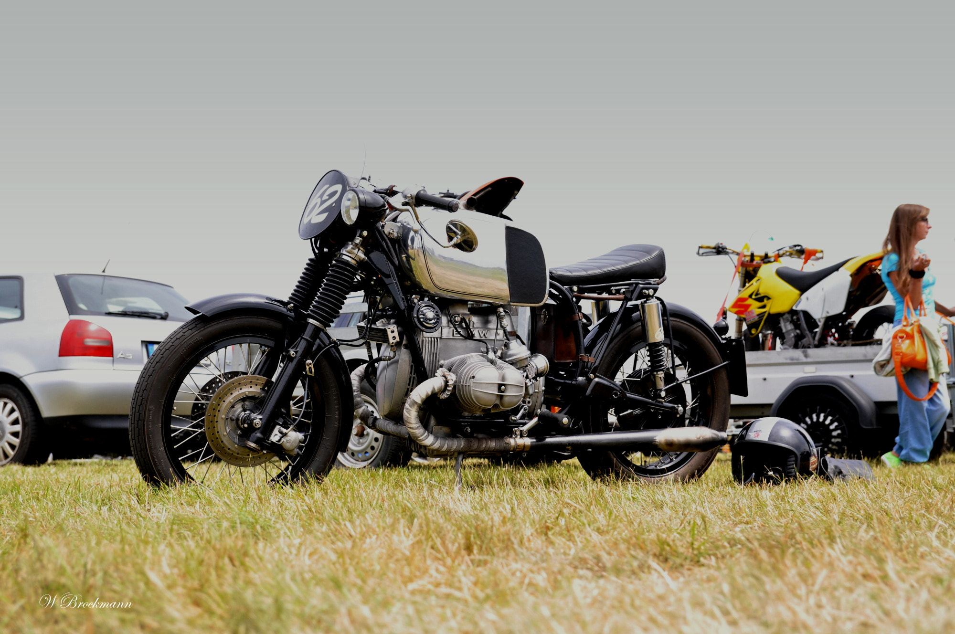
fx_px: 1152
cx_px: 478
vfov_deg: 30.8
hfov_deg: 45.0
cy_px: 317
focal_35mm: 44
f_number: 4.5
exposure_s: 1/1000
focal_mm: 29
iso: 400
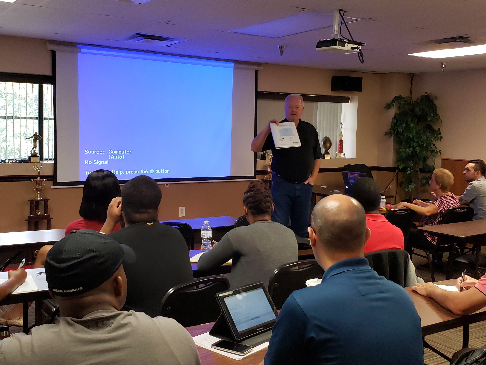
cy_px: 182
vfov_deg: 53.1
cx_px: 243
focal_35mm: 26
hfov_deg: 67.3
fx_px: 365
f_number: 2.4
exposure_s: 1/60
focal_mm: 4.3
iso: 320
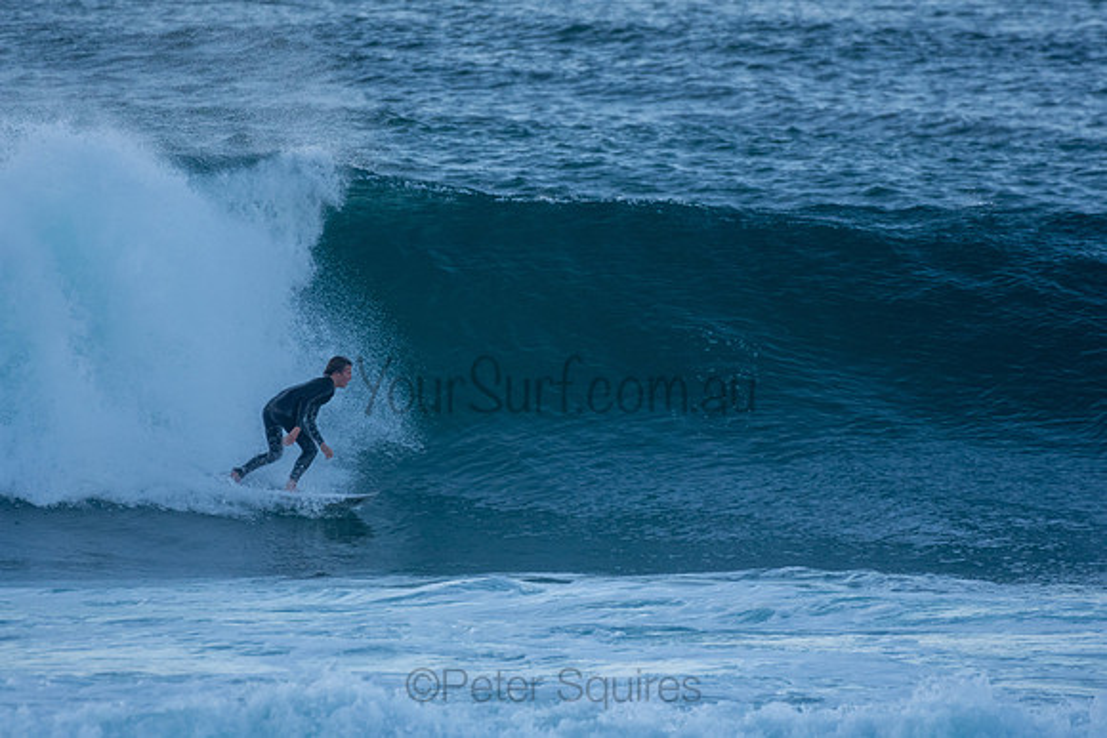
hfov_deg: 2.7
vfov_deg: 1.8
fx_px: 23067
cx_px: 554
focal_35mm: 750
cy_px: 369
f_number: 5.6
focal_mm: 500
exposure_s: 1/1600
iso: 1000
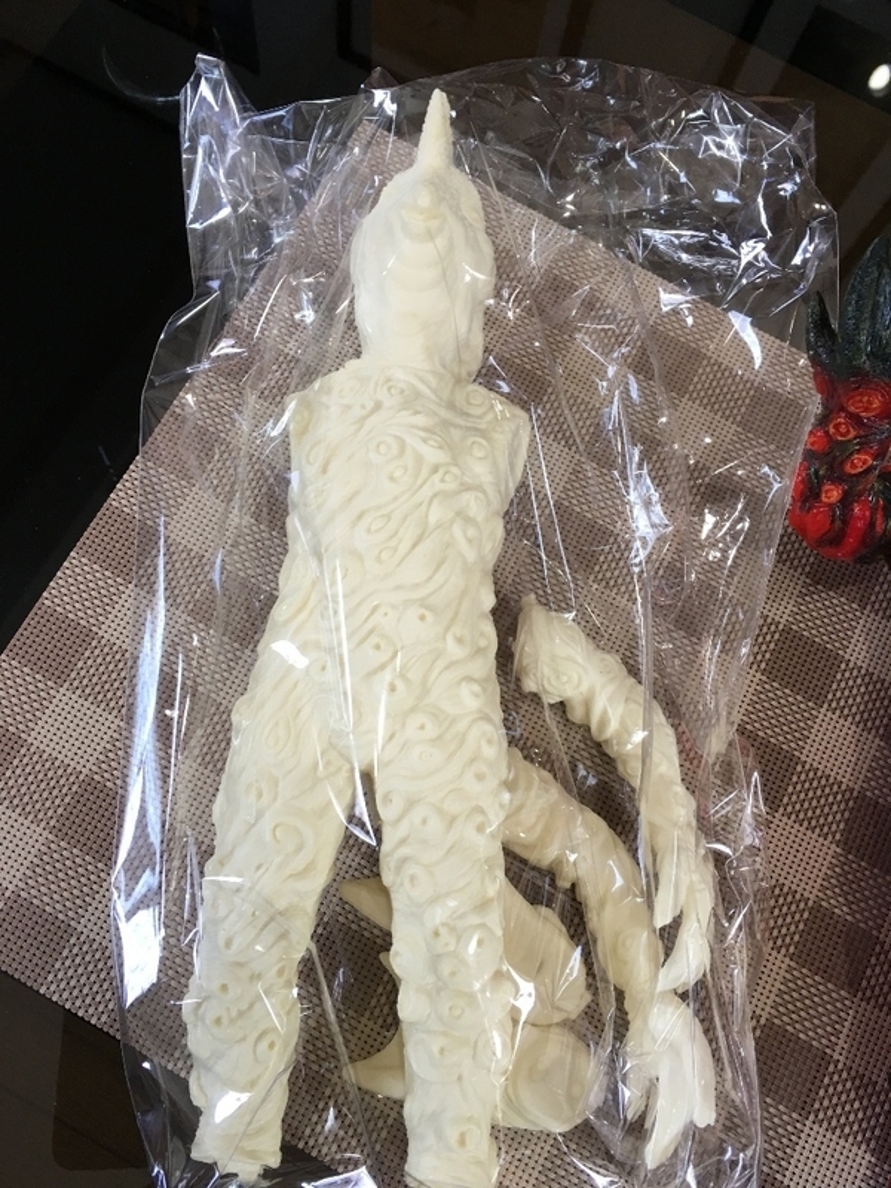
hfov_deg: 48.2
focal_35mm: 29
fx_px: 995
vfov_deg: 61.7
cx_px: 446
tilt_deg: -73.9
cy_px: 594
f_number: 2.2
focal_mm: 4.15
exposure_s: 1/15
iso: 25
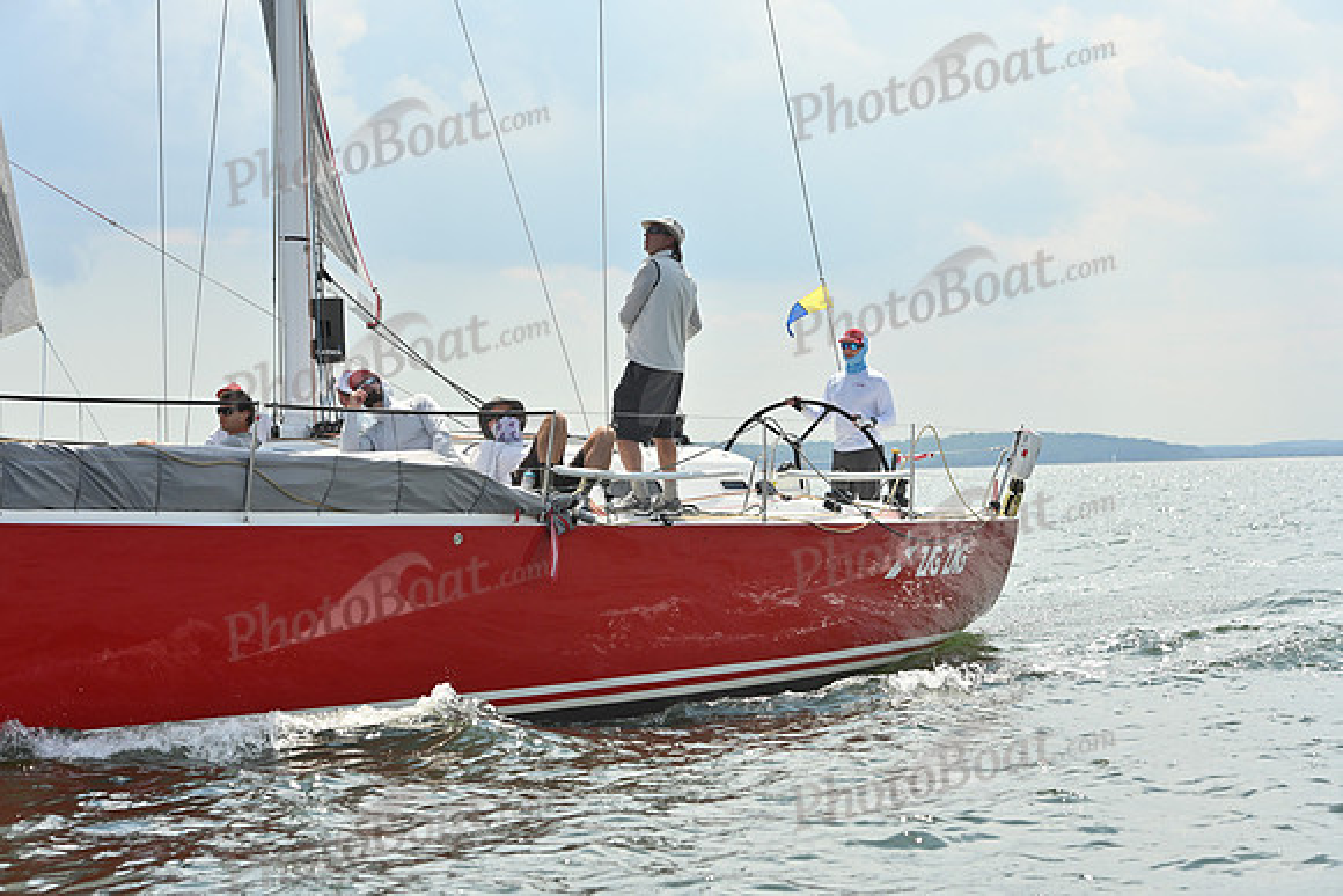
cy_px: 448
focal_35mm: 95
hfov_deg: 21.5
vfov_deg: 14.4
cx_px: 672
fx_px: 3545
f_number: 8
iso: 320
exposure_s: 1/1600
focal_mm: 95
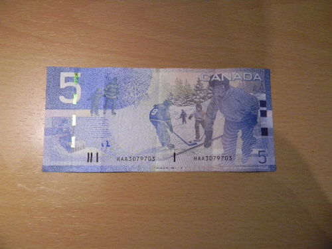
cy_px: 124
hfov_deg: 63.4
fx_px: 269
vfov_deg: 49.7
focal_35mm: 28
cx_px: 166
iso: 400
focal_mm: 5
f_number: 3.5
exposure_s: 1/81.2
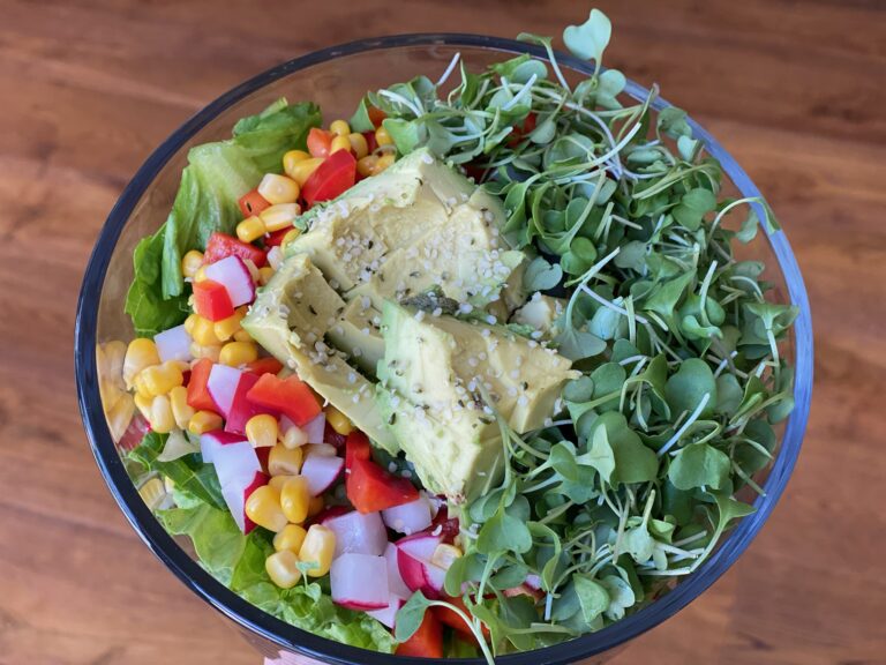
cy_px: 332
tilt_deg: -45.1
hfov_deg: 36.8
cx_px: 443
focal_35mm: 52
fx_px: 1331
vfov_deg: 28.0
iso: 80
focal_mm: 6
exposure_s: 1/122
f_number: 2
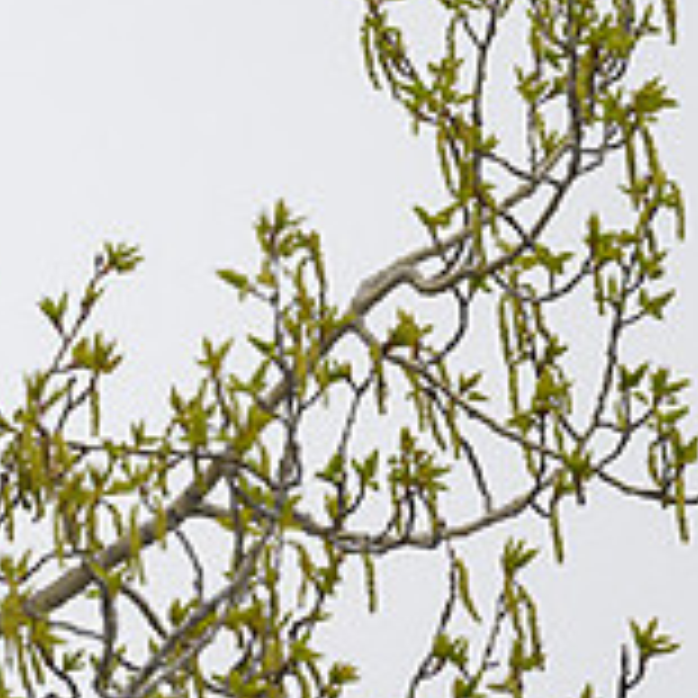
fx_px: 40584
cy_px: 297
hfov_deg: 1.0
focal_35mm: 1779
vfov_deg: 1.0
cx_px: -99
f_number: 4
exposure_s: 1/800
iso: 800
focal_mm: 560
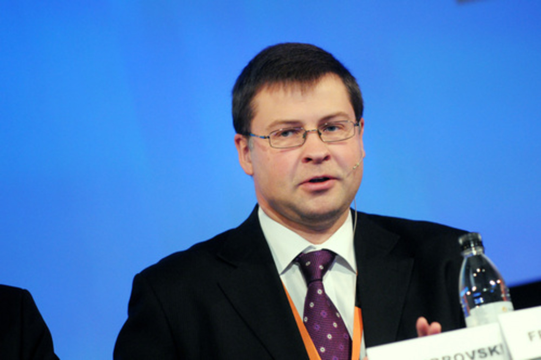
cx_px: 270
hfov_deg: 6.9
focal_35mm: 300
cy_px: 180
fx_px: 4503
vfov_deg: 4.6
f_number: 2.8
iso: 2000
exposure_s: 1/200
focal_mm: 200
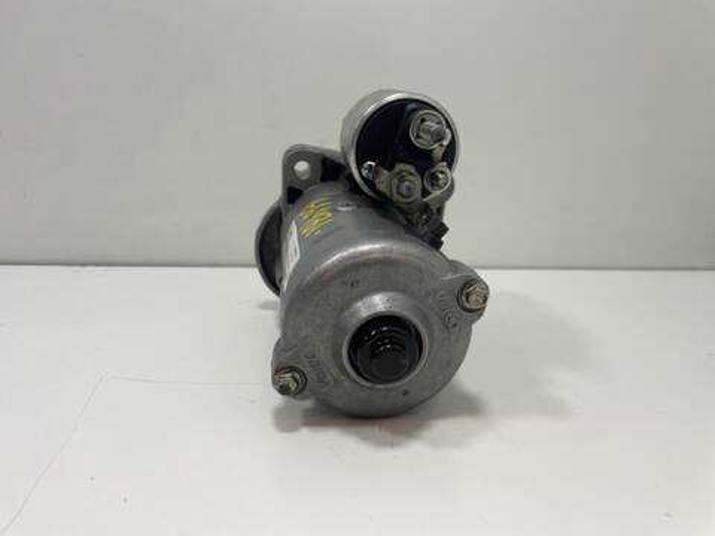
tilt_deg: -14.0
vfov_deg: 53.1
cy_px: 268
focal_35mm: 26
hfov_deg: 67.3
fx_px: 537
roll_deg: +0.1
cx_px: 358
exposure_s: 1/100
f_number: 1.6
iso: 50
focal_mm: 4.2
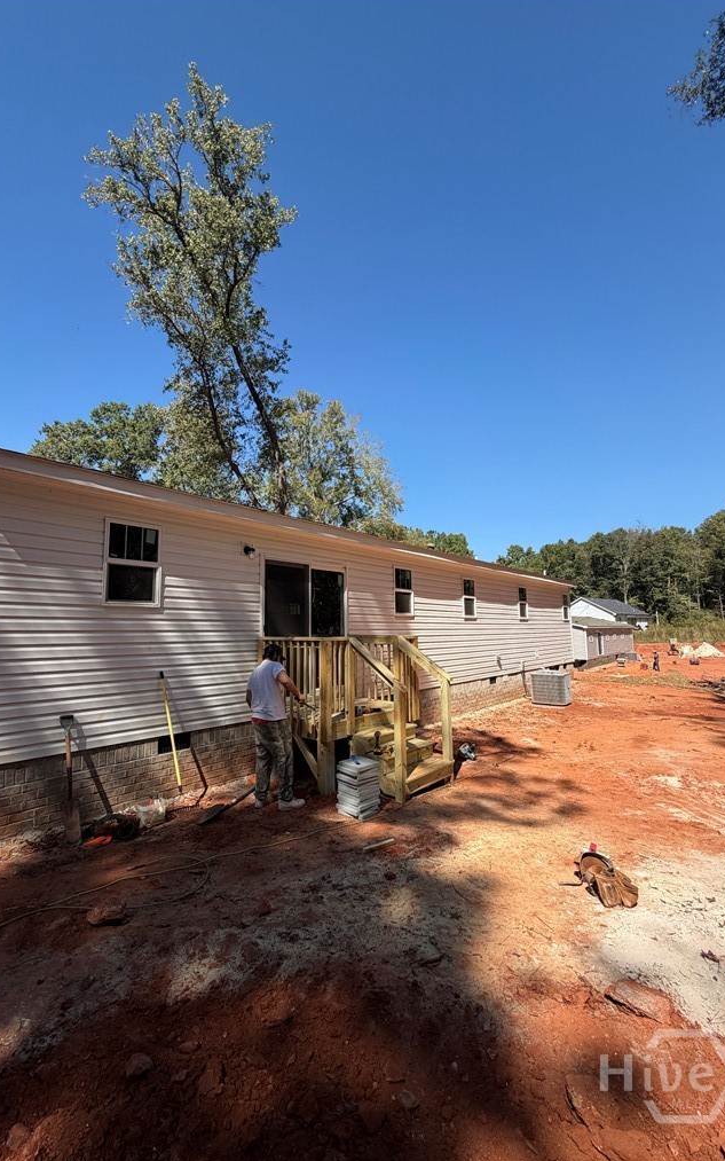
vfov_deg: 101.5
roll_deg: +1.7
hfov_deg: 74.5
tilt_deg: +5.9
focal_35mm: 15
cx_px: 317
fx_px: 474
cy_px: 578
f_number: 2.2
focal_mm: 2.22
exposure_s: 1/770
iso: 40
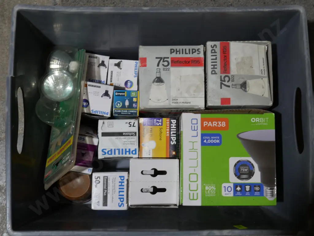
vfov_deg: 20.5
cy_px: 118
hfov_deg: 27.0
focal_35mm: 72
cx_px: 157
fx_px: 653
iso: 400
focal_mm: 36
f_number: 5.5
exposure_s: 1/80
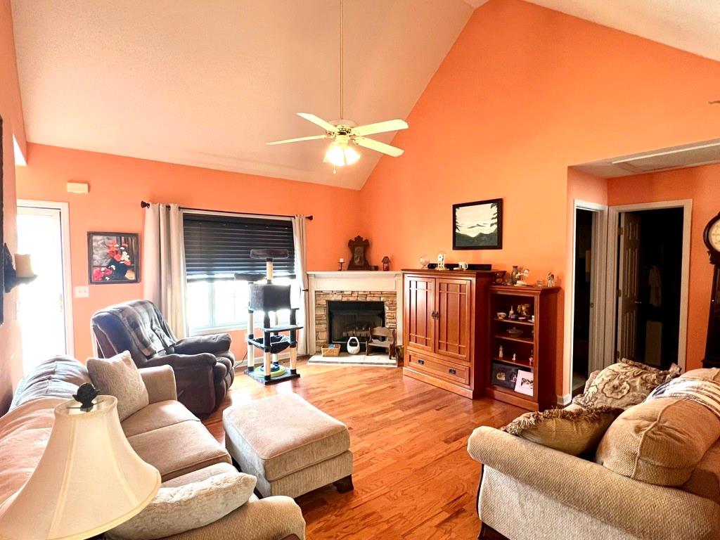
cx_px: 360
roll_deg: +0.2
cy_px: 270
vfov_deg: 89.9
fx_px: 270
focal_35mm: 13
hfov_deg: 106.2
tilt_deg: -2.8
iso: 320
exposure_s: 1/60
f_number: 1.8
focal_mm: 1.57
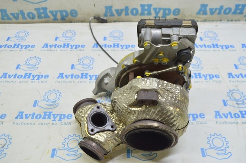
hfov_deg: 55.2
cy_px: 82
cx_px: 123
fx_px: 235
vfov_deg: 38.3
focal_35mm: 34
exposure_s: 1/20
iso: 400
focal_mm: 23
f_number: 5.6
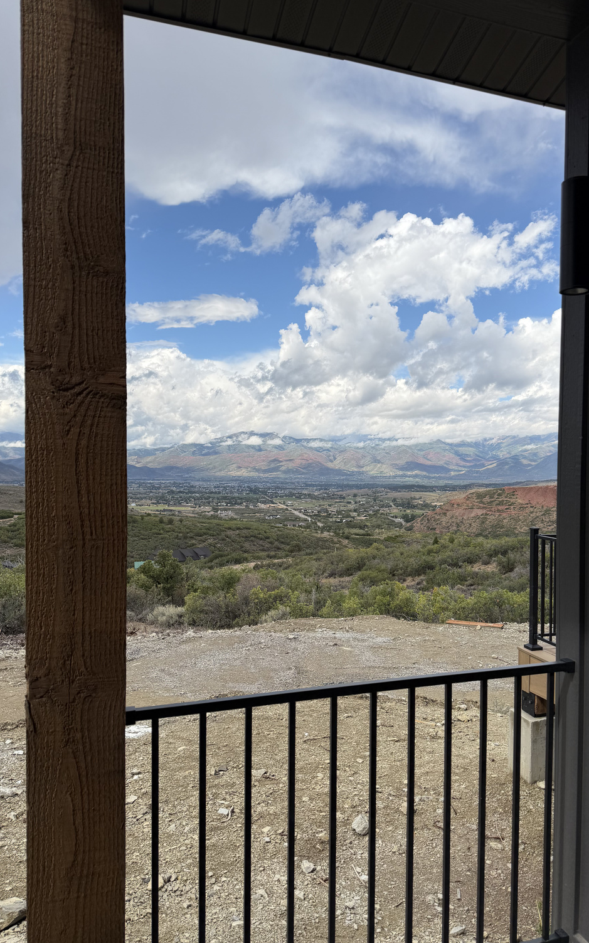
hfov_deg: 47.4
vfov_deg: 70.4
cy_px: 478
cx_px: 348
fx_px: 668
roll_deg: -0.5
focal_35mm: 26
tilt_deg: -2.1
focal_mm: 6.76
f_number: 1.78
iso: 80
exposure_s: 1/4975
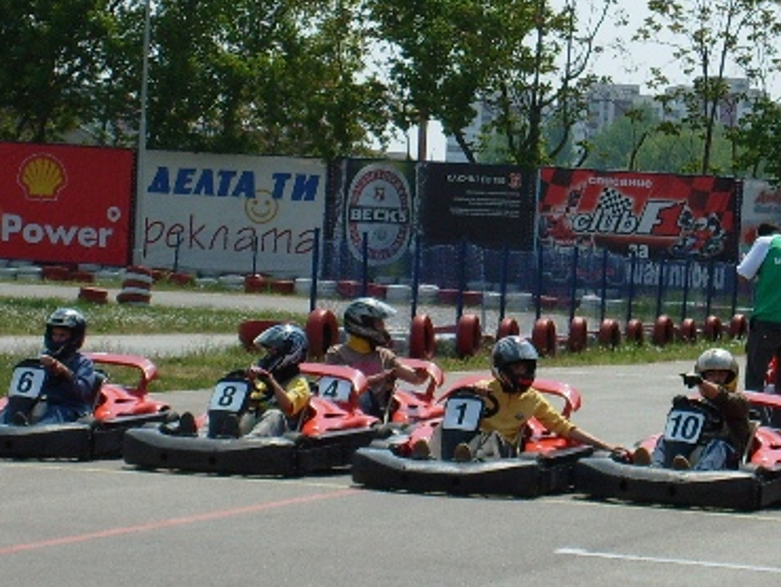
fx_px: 3951
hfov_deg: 11.3
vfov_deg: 8.5
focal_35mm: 175
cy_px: 266
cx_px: 547
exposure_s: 1/1000
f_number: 4.2
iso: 50
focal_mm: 13.7
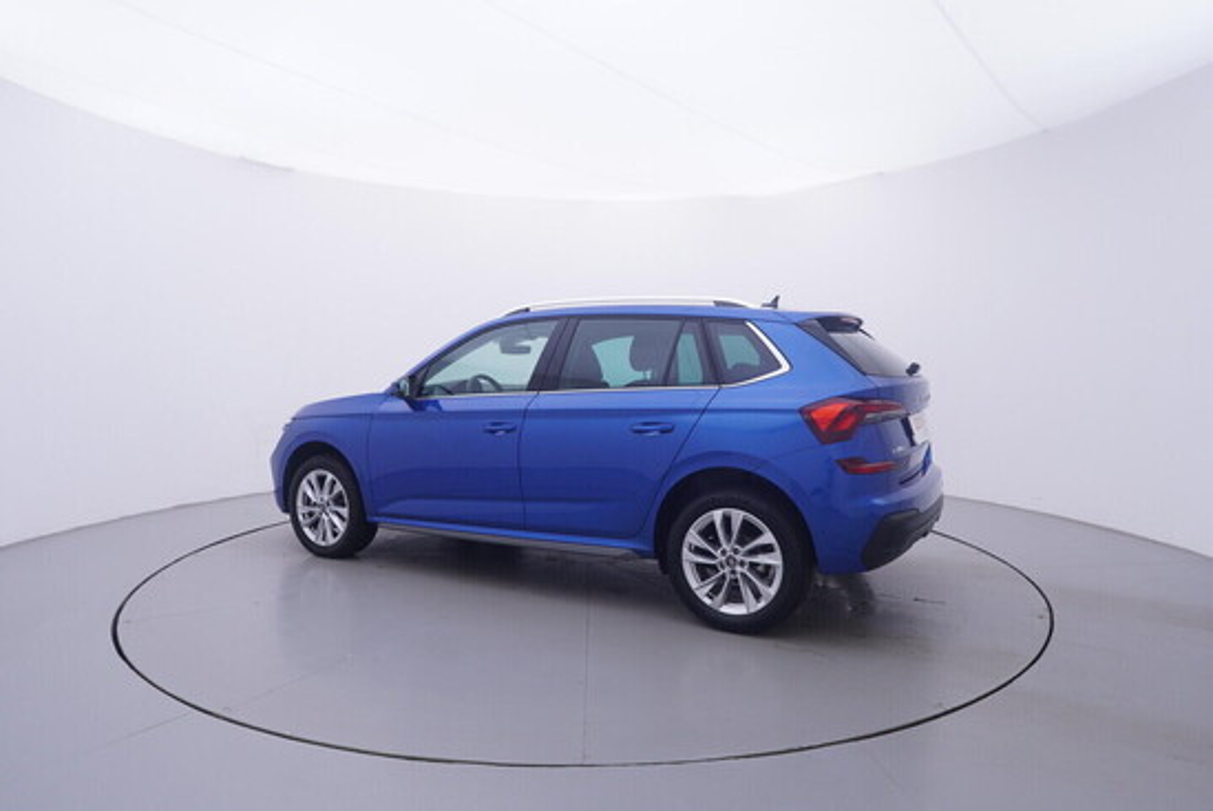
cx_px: 606
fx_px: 759
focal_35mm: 22
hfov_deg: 77.3
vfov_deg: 56.2
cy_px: 406
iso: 200
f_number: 5
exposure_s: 1/80
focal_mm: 15
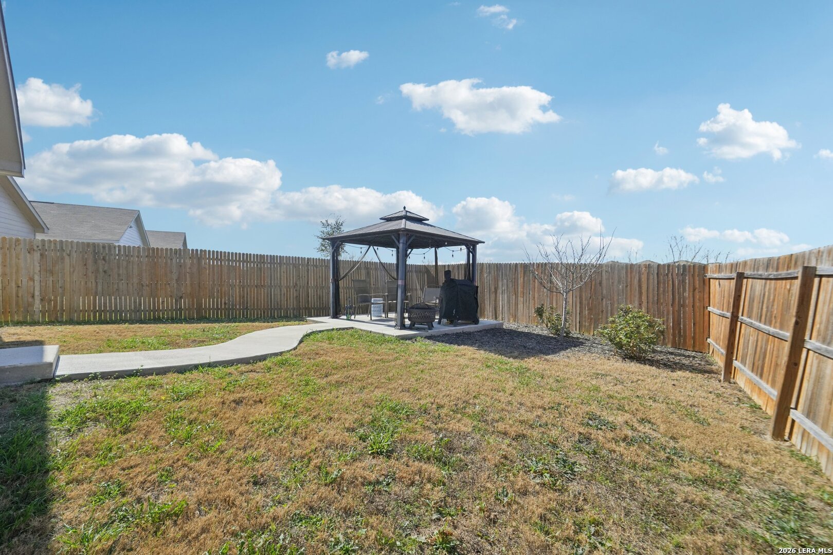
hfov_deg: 100.4
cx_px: 416
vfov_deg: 77.3
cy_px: 278
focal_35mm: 15
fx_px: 347
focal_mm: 15
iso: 800
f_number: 8
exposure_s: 1/2500
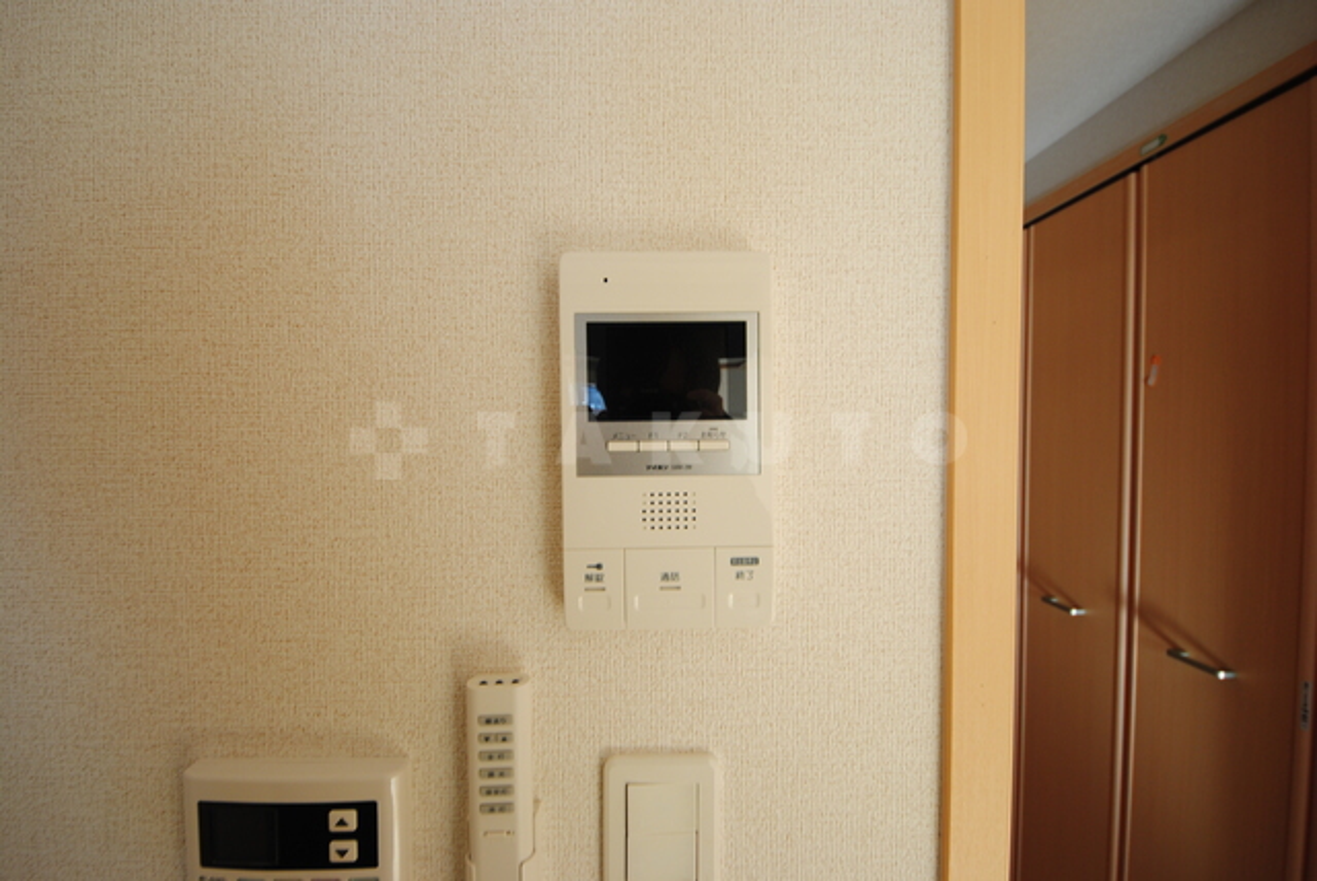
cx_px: 658
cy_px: 440
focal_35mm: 16
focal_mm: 10.5
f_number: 4.8
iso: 100
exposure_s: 1/15
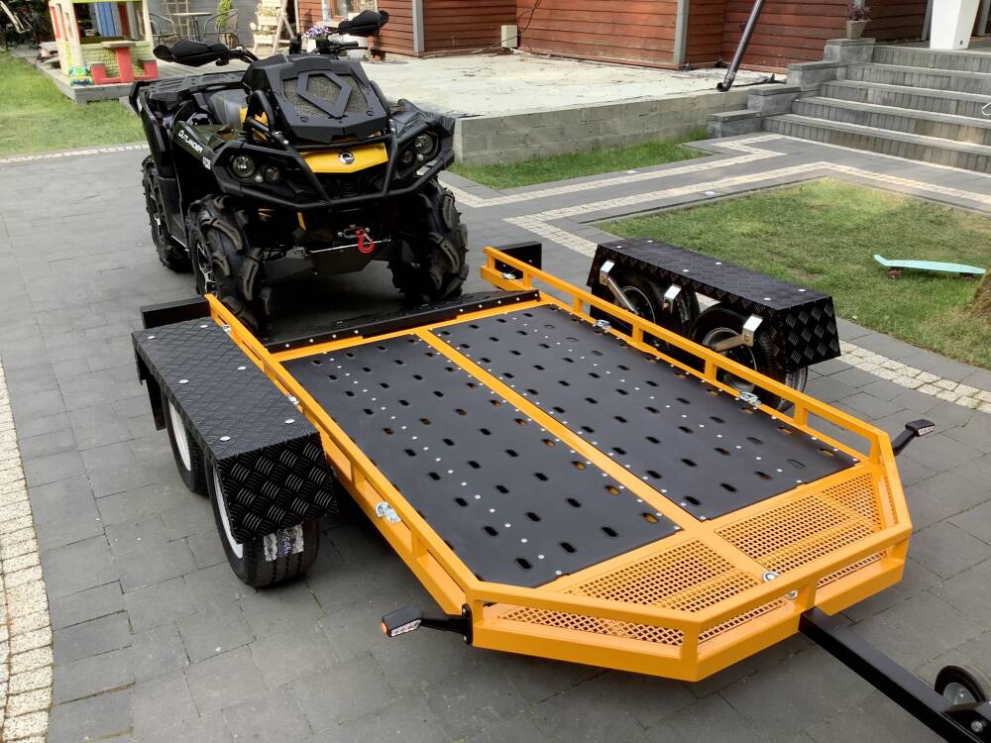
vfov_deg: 45.4
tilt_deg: -24.3
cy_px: 372
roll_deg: +1.2
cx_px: 496
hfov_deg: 58.4
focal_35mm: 31
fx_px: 887
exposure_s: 1/120
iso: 25
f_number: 2.4
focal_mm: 3.3
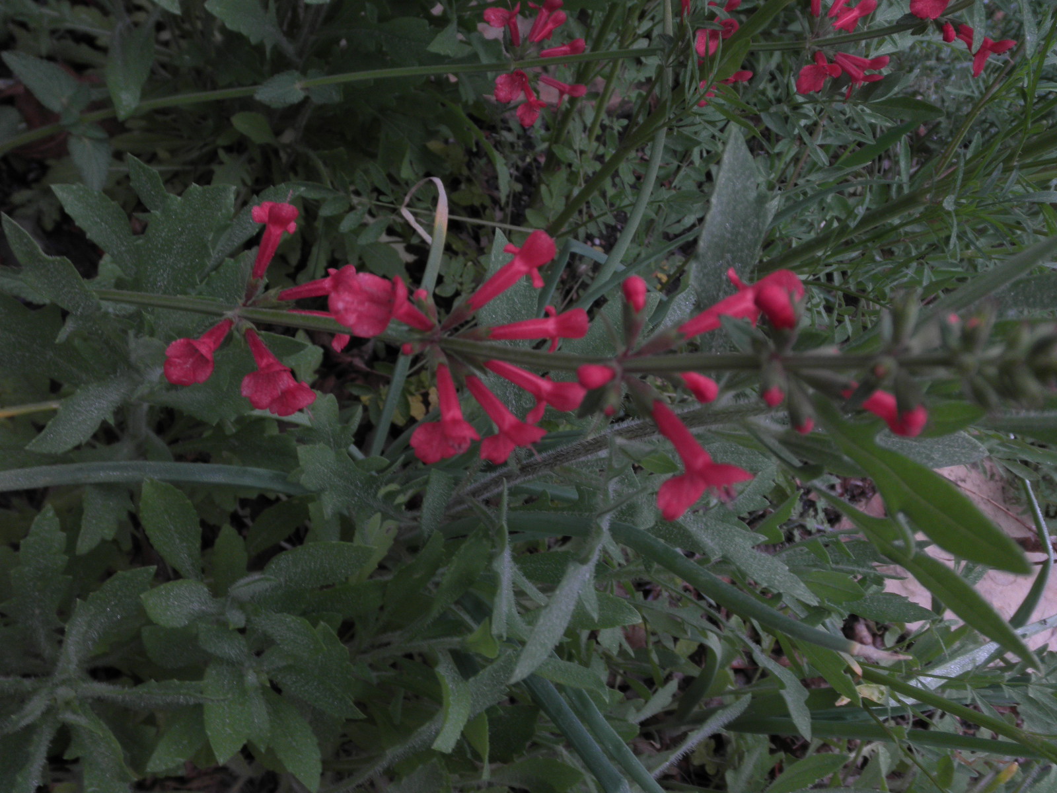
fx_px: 855
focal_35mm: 28
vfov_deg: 49.7
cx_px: 528
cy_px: 396
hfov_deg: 63.4
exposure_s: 1/160
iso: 64
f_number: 3
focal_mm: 5
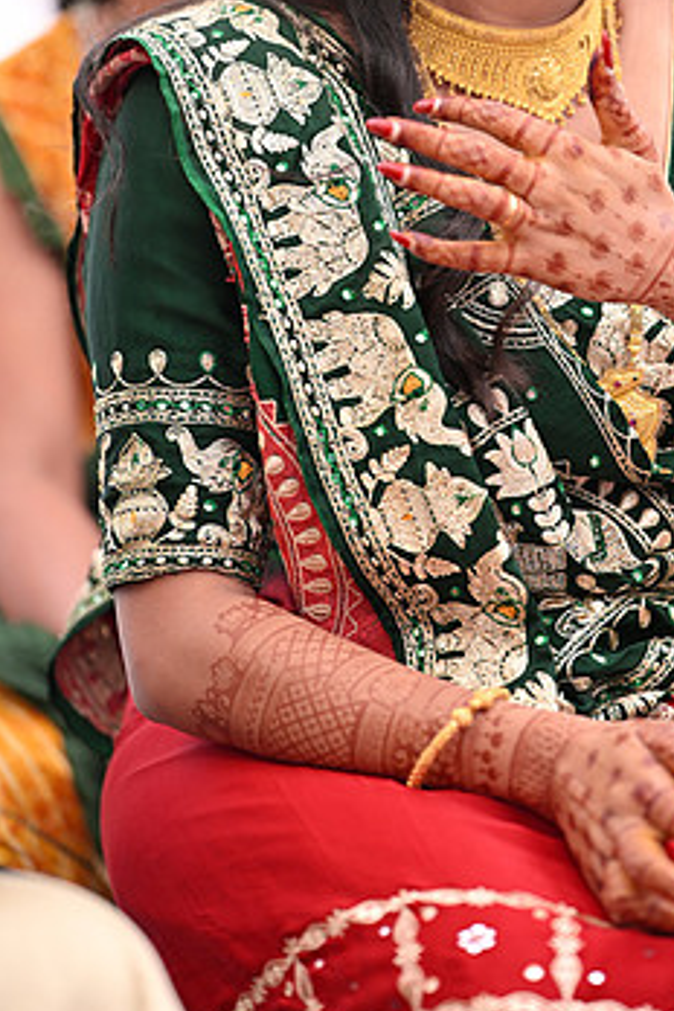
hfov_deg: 6.1
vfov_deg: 9.1
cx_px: 536
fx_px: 6318
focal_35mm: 225
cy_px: 267
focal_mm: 135
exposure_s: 1/640
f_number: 1.8
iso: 80
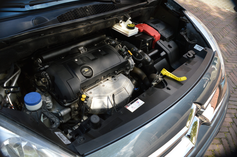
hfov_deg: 67.4
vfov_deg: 47.8
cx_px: 118
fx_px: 178
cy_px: 78
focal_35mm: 27
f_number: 5.6
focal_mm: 18
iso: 180
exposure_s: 1/125
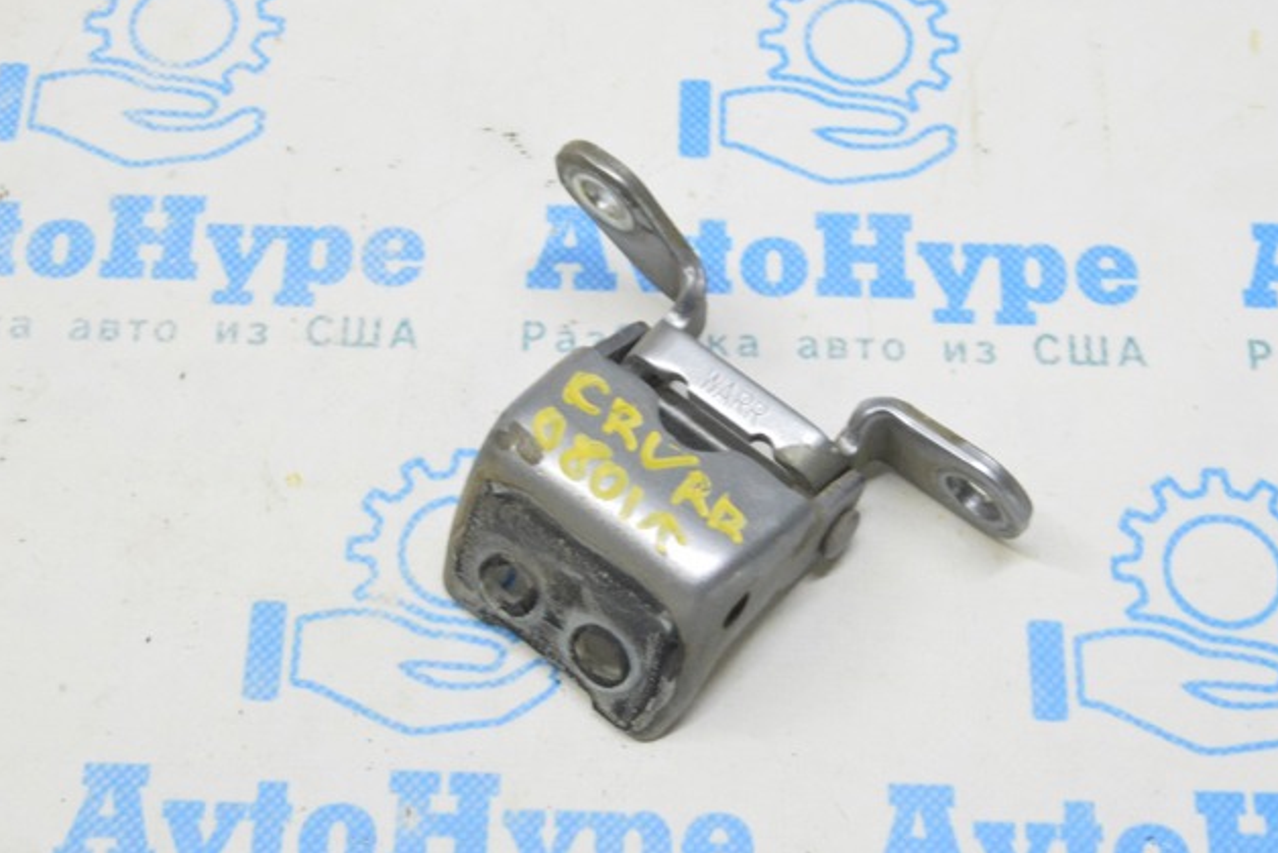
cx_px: 645
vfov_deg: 23.4
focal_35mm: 58
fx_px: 2059
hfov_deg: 34.5
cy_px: 424
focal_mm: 38
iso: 6400
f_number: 20
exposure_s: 1/15
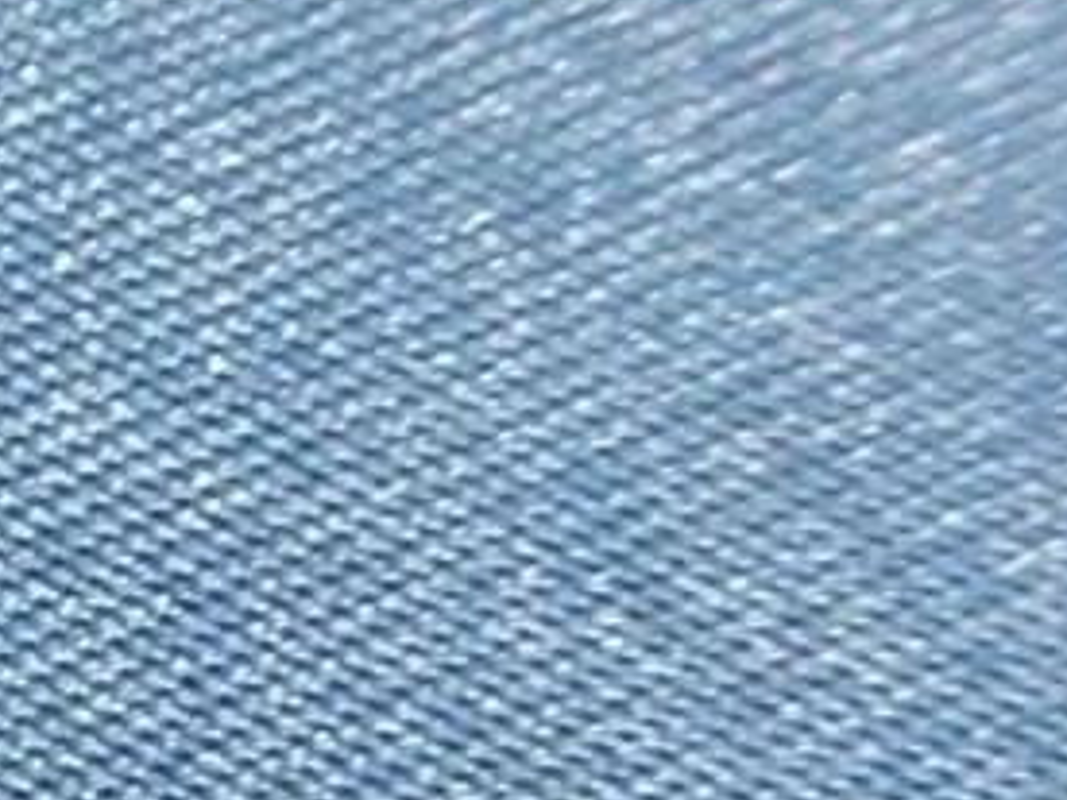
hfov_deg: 13.2
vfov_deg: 10.5
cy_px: 900
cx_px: -646
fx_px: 4285
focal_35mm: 139
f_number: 3.1
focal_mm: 4.3
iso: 400
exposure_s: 1/10
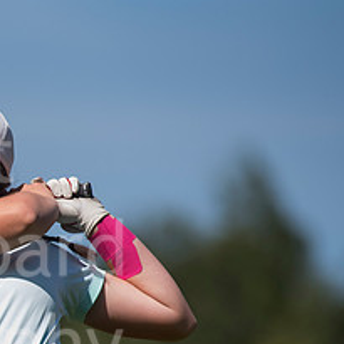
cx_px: -91
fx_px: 8118
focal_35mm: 722
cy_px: 264
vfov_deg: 2.4
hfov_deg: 2.4
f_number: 5.6
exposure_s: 1/4000
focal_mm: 300
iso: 500
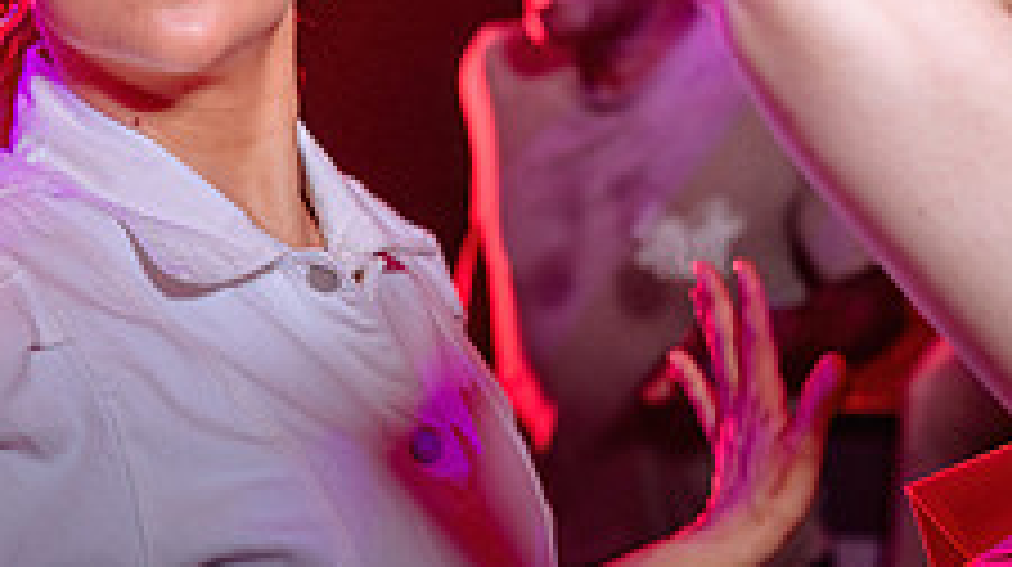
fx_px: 3136
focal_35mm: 117
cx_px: 504
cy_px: 161
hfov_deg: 18.3
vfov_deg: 10.3
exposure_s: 1/80
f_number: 3.2
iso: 1000
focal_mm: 38
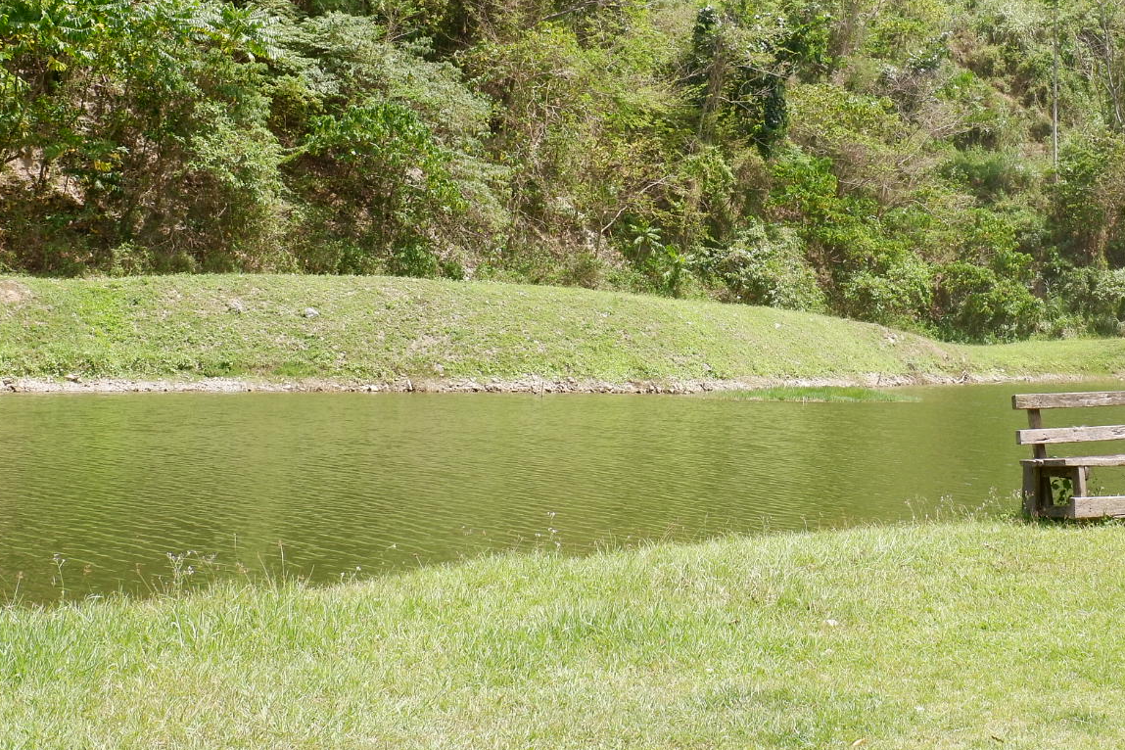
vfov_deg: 26.2
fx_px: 1594
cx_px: 761
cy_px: 207
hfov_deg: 38.4
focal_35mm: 51
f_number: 8
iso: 200
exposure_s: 1/150
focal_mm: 22.2
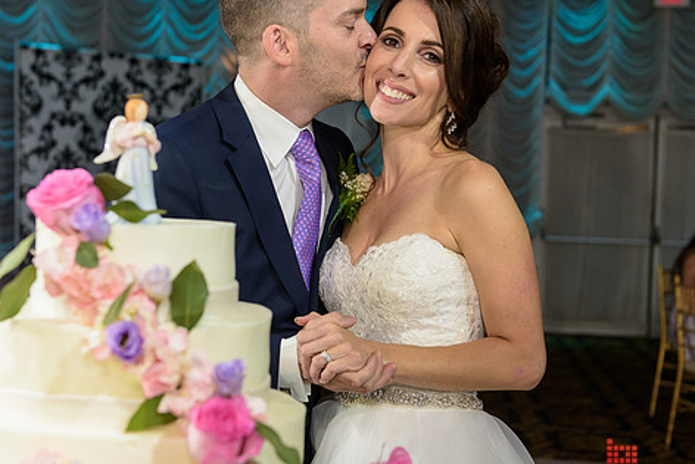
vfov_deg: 23.0
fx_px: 1139
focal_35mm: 59
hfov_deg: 33.8
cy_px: 231
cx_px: 284
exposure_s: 1/125
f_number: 3.2
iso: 1000
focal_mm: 48
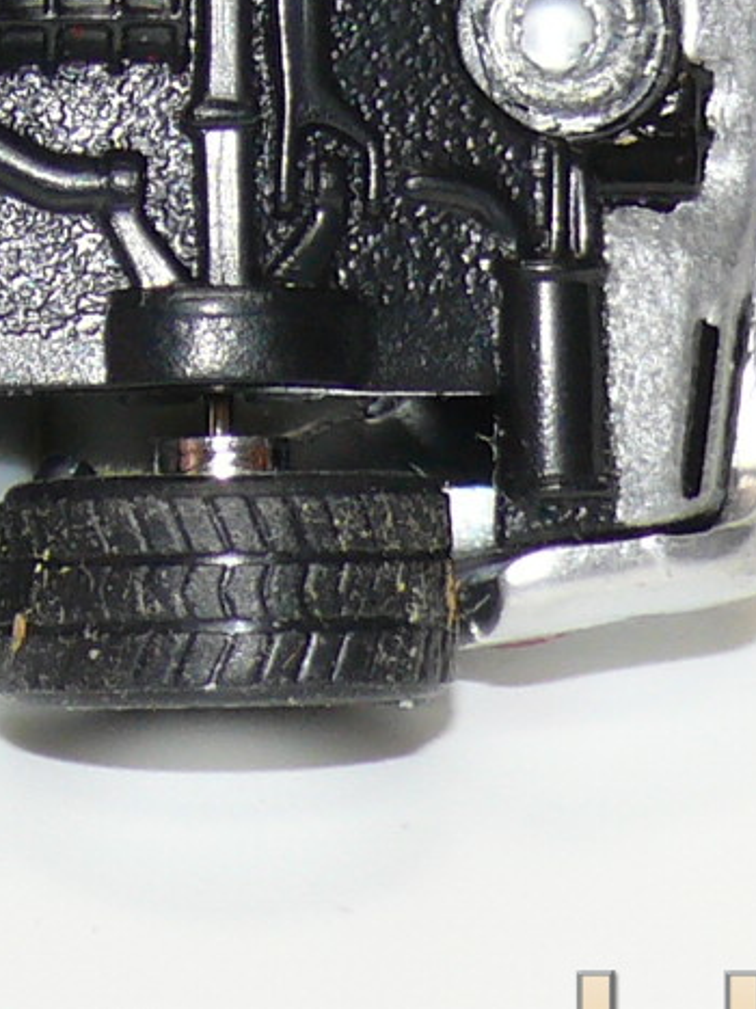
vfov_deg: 5.3
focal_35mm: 370
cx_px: -596
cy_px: 4
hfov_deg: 4.0
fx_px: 10779
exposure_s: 1/30
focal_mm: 13.8
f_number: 4
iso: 100
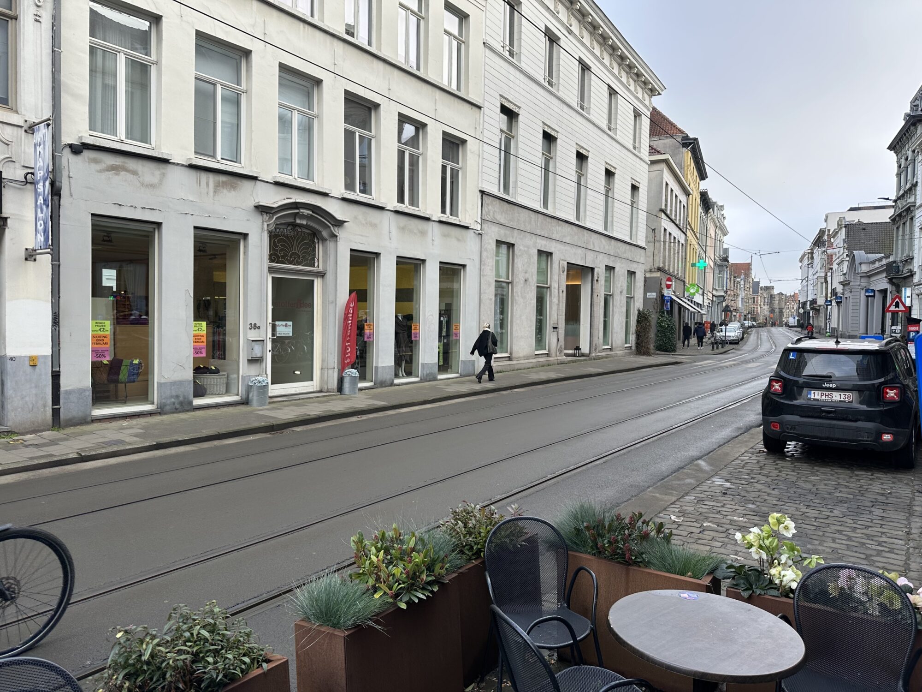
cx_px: 461
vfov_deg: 56.8
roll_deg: -0.2
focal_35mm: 24
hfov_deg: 71.6
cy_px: 346
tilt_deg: -1.4
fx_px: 639
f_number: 1.78
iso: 80
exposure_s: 1/650
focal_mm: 6.86
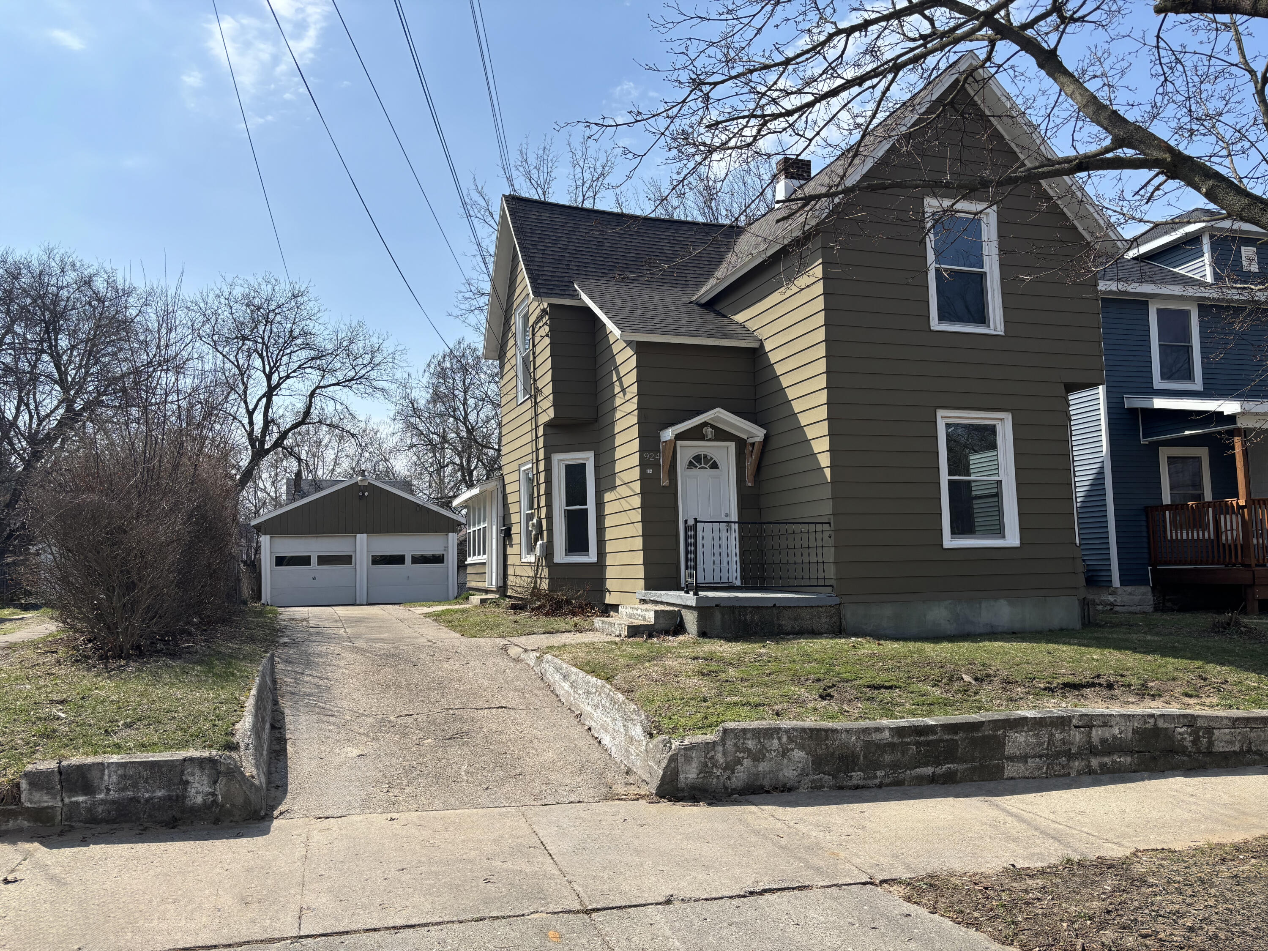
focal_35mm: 26
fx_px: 952
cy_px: 476
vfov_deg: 53.1
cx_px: 634
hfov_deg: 67.3
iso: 50
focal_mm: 5.96
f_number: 1.6
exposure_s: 1/4255
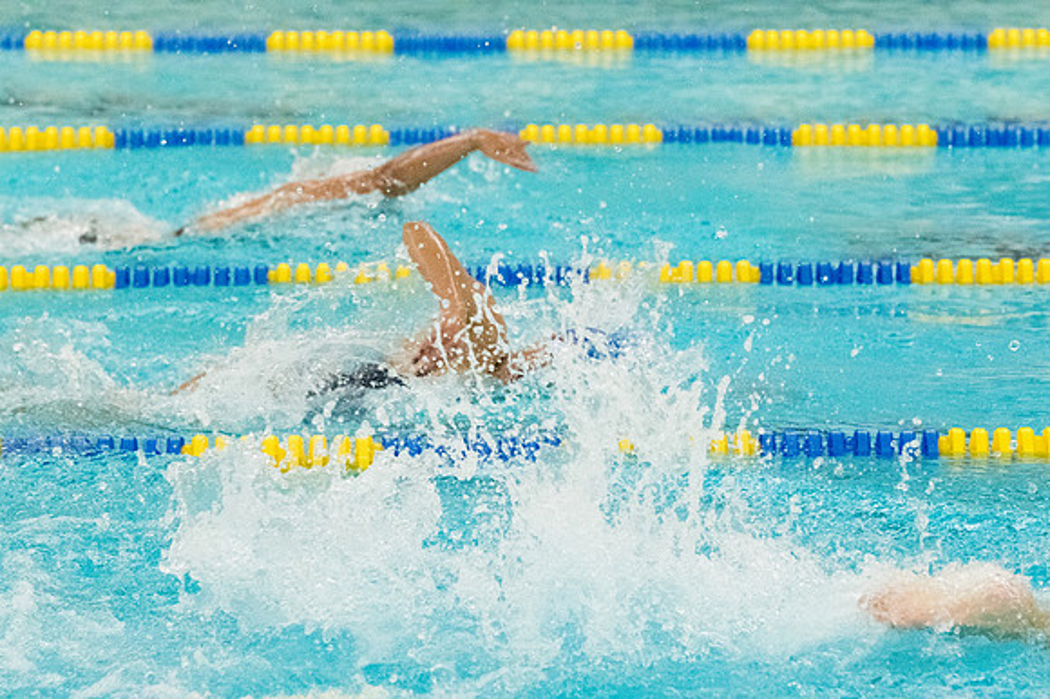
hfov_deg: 9.5
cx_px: 525
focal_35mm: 217
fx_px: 6325
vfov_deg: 6.3
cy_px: 350
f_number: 4.5
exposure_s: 1/1250
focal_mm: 145
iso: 8000
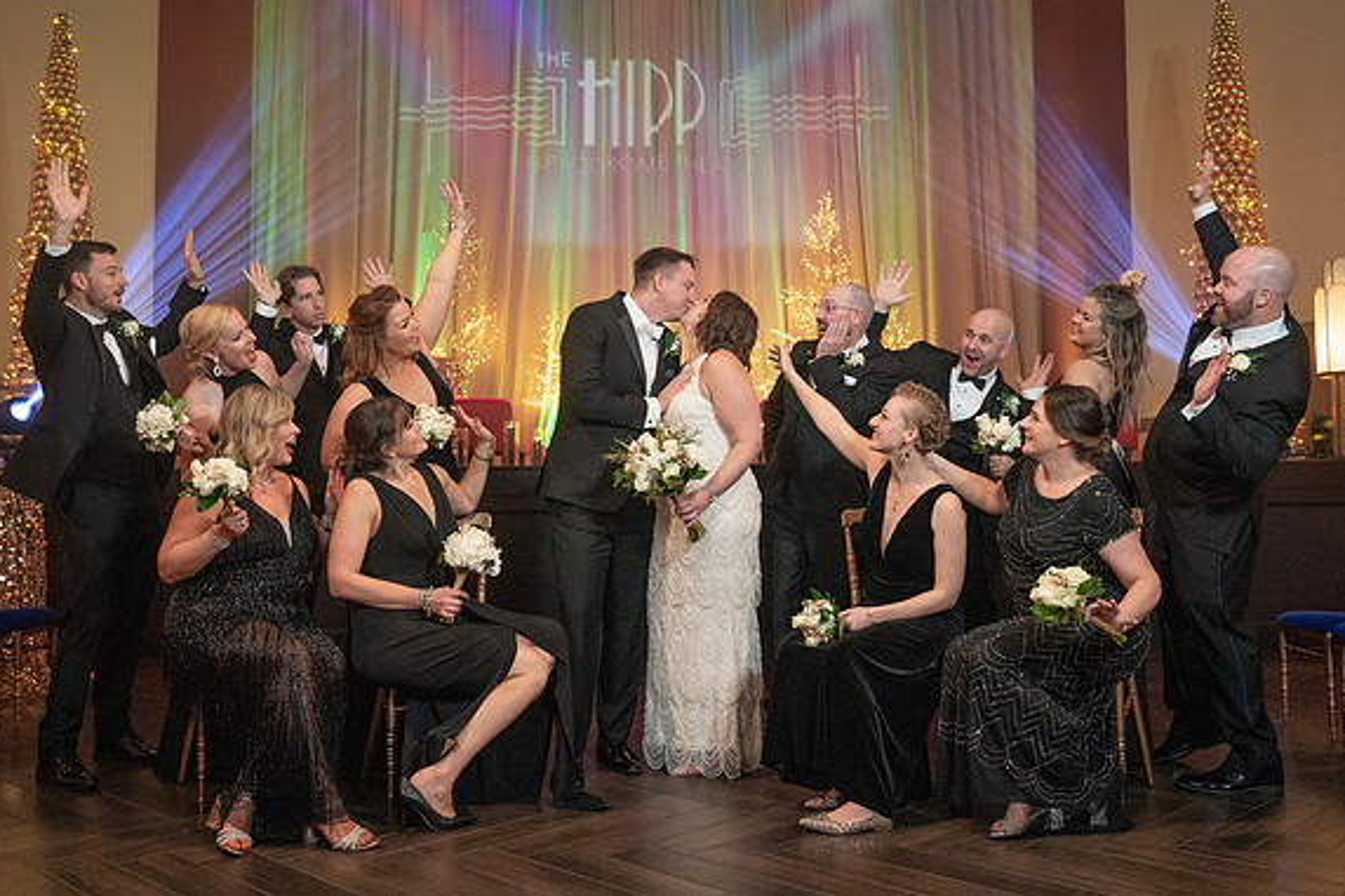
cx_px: 665
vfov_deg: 38.8
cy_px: 407
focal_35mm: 34
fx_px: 1270
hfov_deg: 55.8
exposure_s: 1/100
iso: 4000
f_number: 5.6
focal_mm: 30
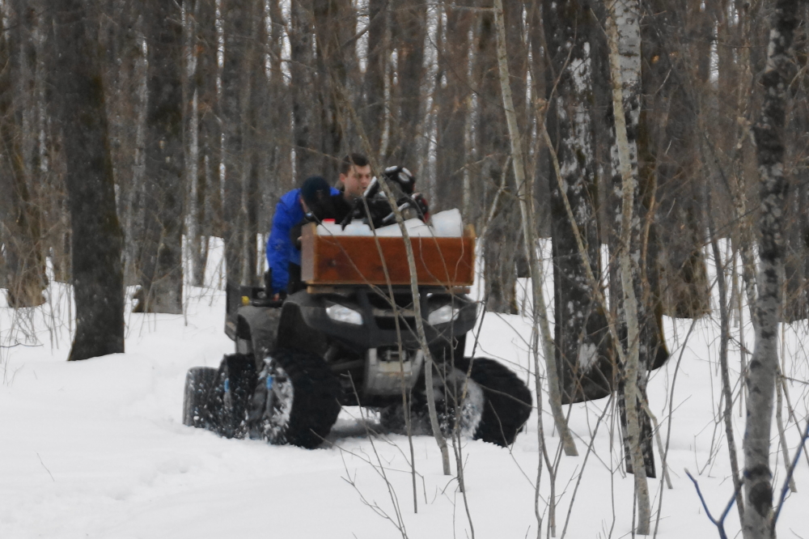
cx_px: 404
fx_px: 2527
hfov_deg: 18.2
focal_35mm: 112
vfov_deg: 12.2
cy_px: 270
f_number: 5
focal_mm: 75
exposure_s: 1/125
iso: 500
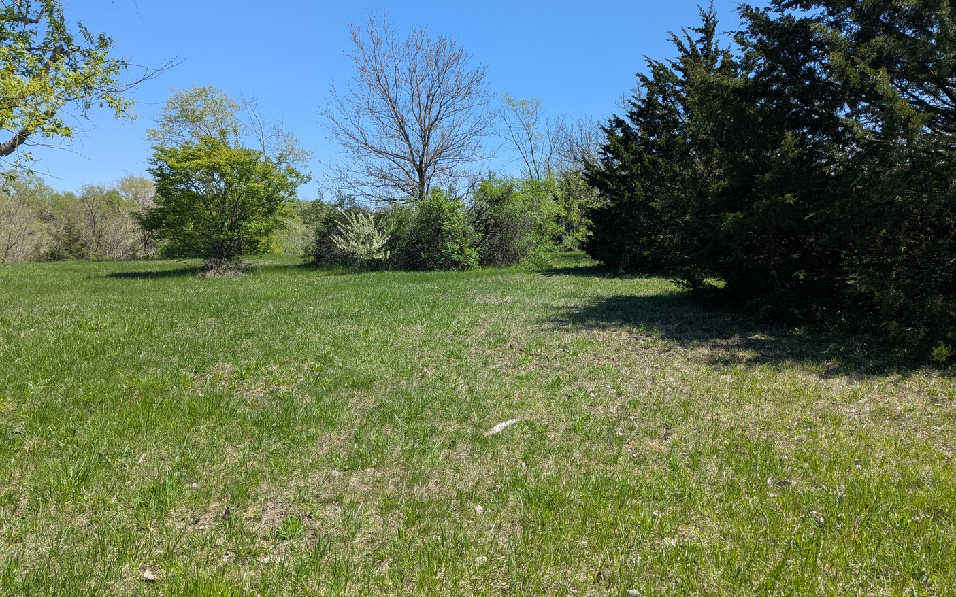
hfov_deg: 70.4
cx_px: 478
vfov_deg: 47.6
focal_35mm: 26
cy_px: 284
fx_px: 677
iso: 45
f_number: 1.85
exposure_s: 1/1742
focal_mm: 6.81
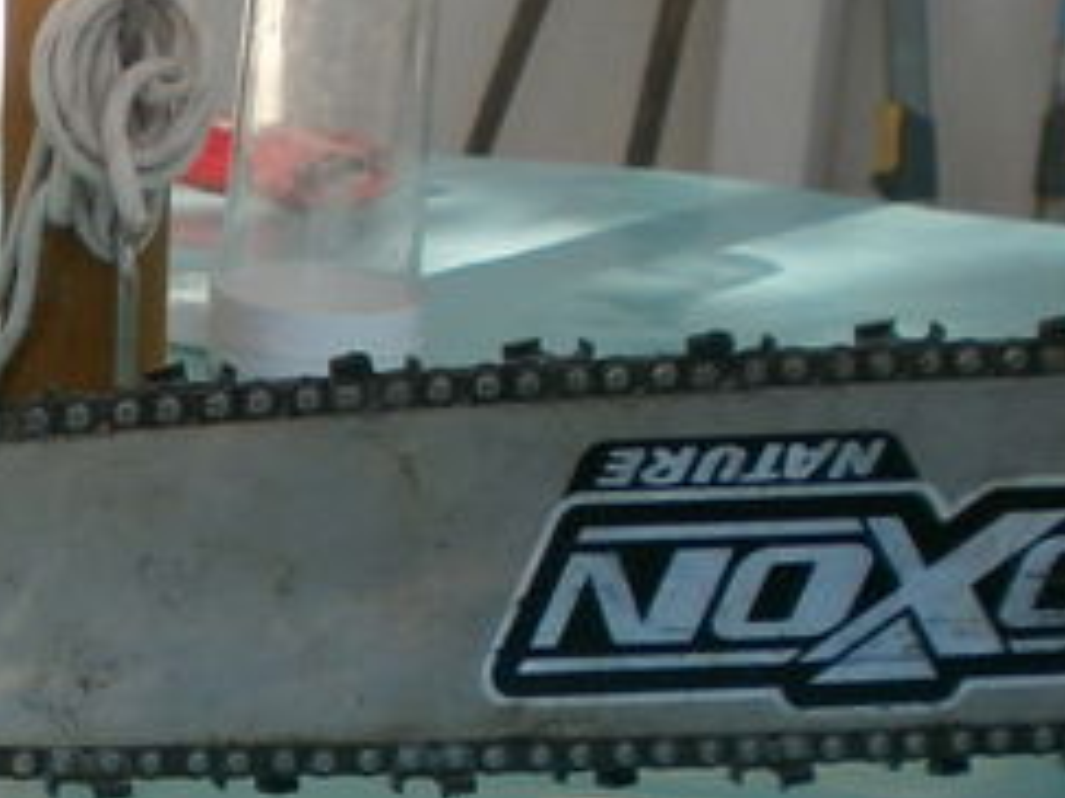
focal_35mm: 111
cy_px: 894
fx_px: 3413
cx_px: -215
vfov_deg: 13.1
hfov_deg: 17.0
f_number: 2.9
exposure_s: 1/640
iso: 100
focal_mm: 4.8
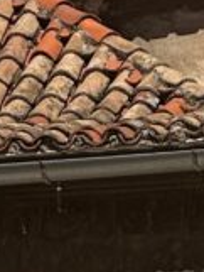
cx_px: 126
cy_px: 421
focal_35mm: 761
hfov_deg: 2.0
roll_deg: -1.6
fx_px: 5972
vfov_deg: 2.6
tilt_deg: +11.2
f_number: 2.8
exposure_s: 1/2611
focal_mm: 15.66
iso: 50
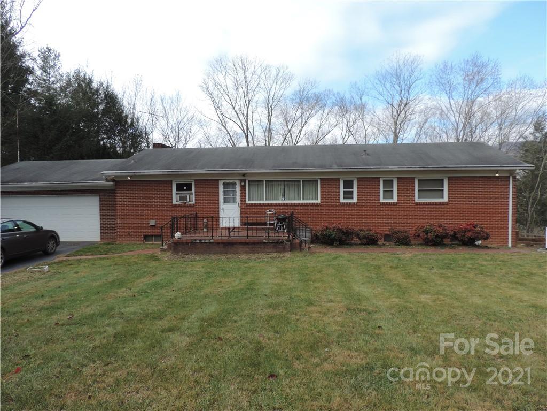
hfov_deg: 71.6
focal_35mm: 24
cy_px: 206
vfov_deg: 56.8
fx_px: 379
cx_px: 274
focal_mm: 4.3
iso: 80
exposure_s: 1/400
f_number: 3
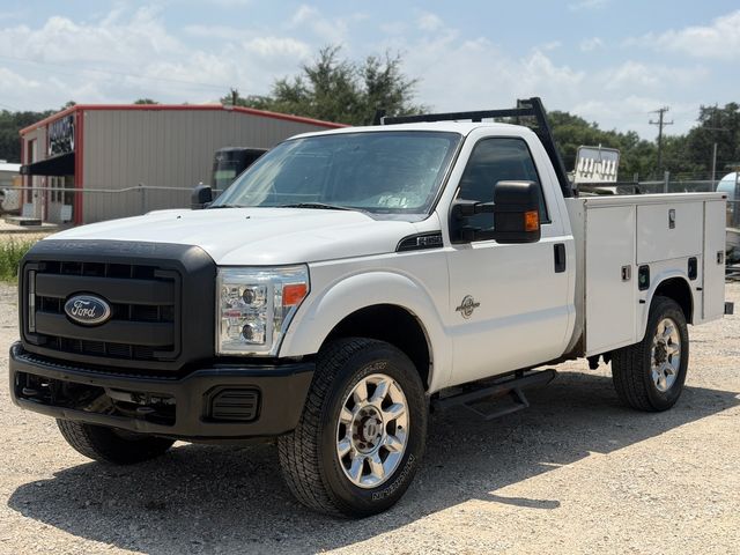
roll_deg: -1.5
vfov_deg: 30.3
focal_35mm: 48
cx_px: 370
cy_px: 278
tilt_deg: -4.1
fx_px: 1026
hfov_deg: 39.7
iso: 80
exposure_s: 1/7874
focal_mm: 6.76
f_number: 1.78
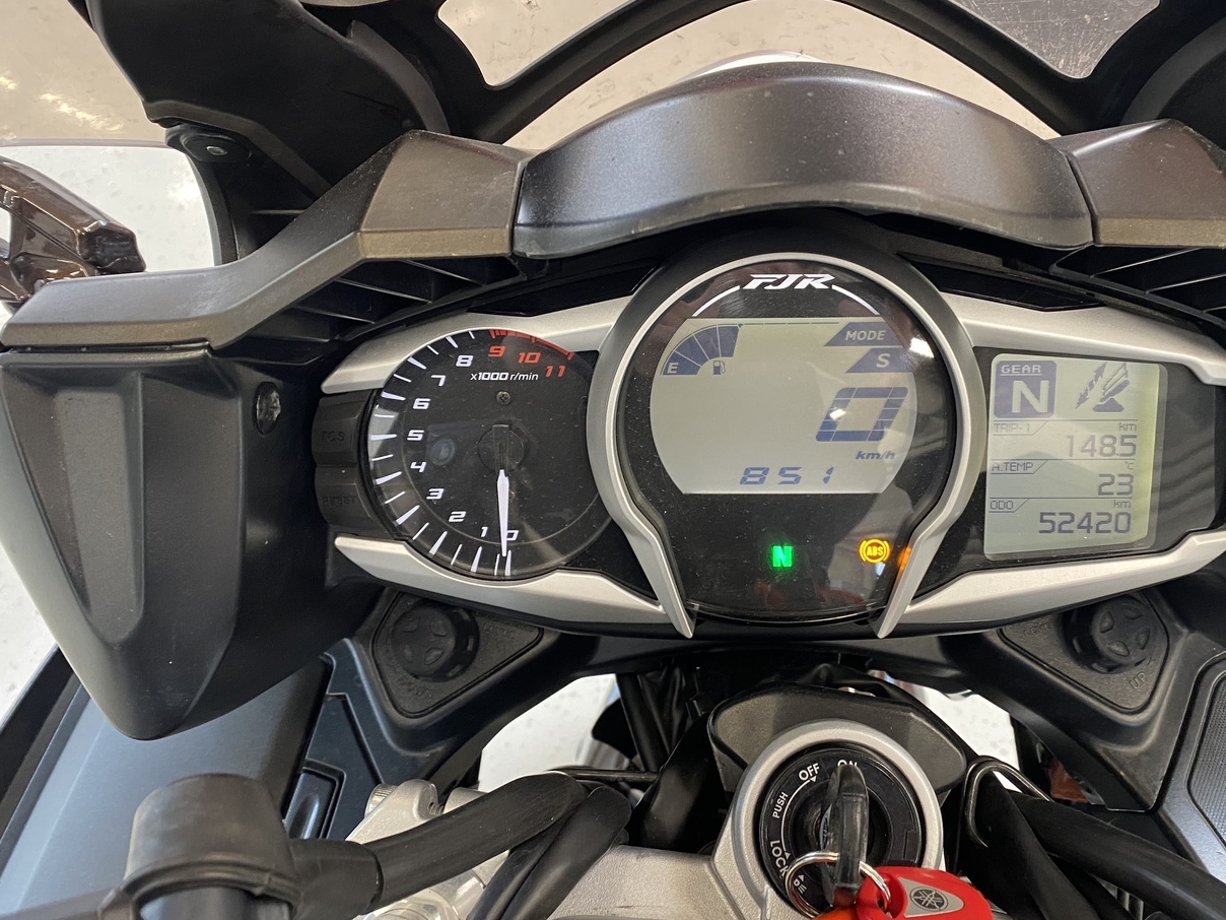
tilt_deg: -45.8
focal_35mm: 31
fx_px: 1098
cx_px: 692
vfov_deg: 45.4
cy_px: 423
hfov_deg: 58.2
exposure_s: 1/50
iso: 200
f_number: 1.8
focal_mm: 4.25
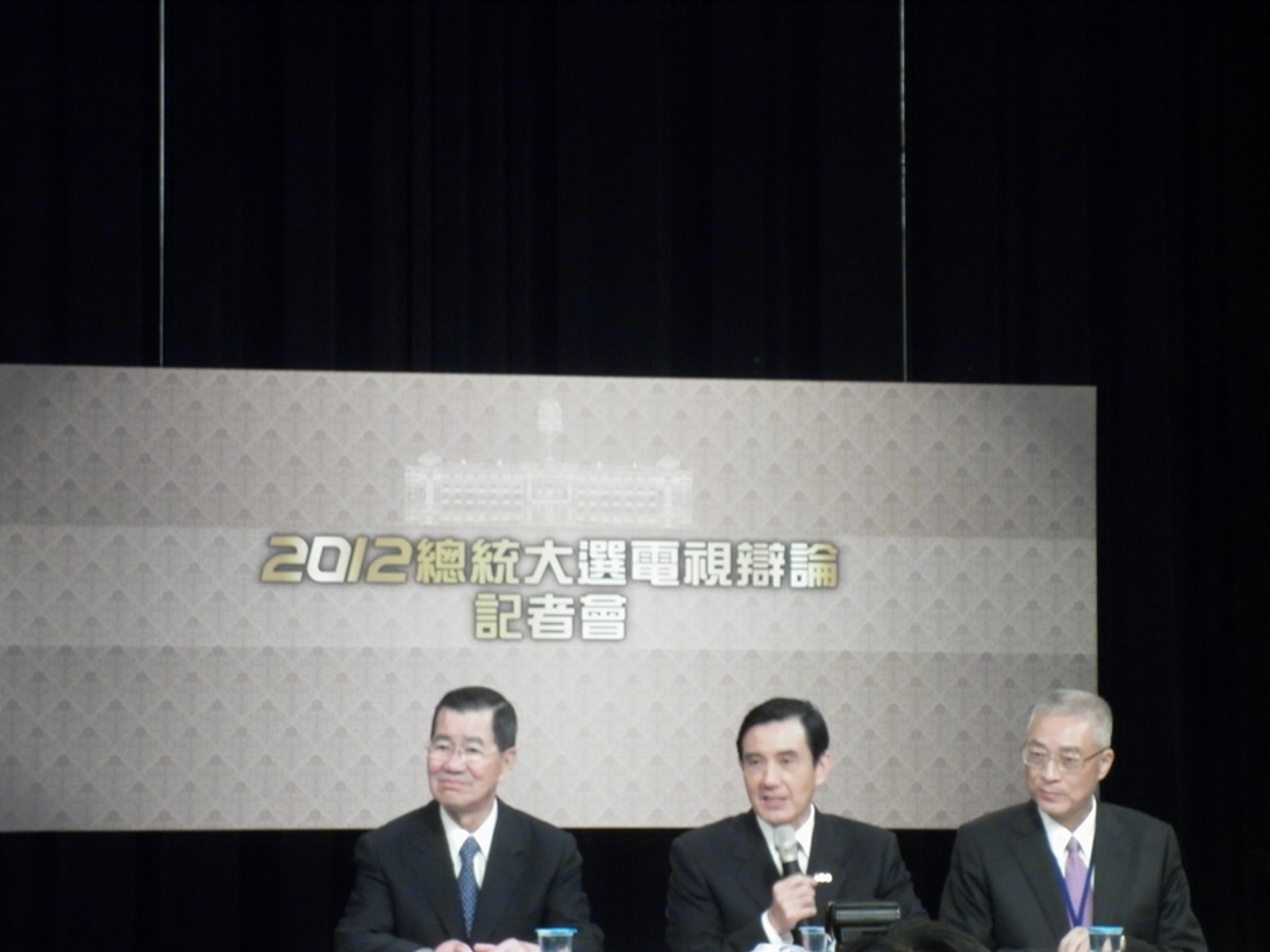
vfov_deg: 13.2
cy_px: 476
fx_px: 4110
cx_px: 635
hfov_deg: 17.6
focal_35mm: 112
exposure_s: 1/8
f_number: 6.2
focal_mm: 20
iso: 250
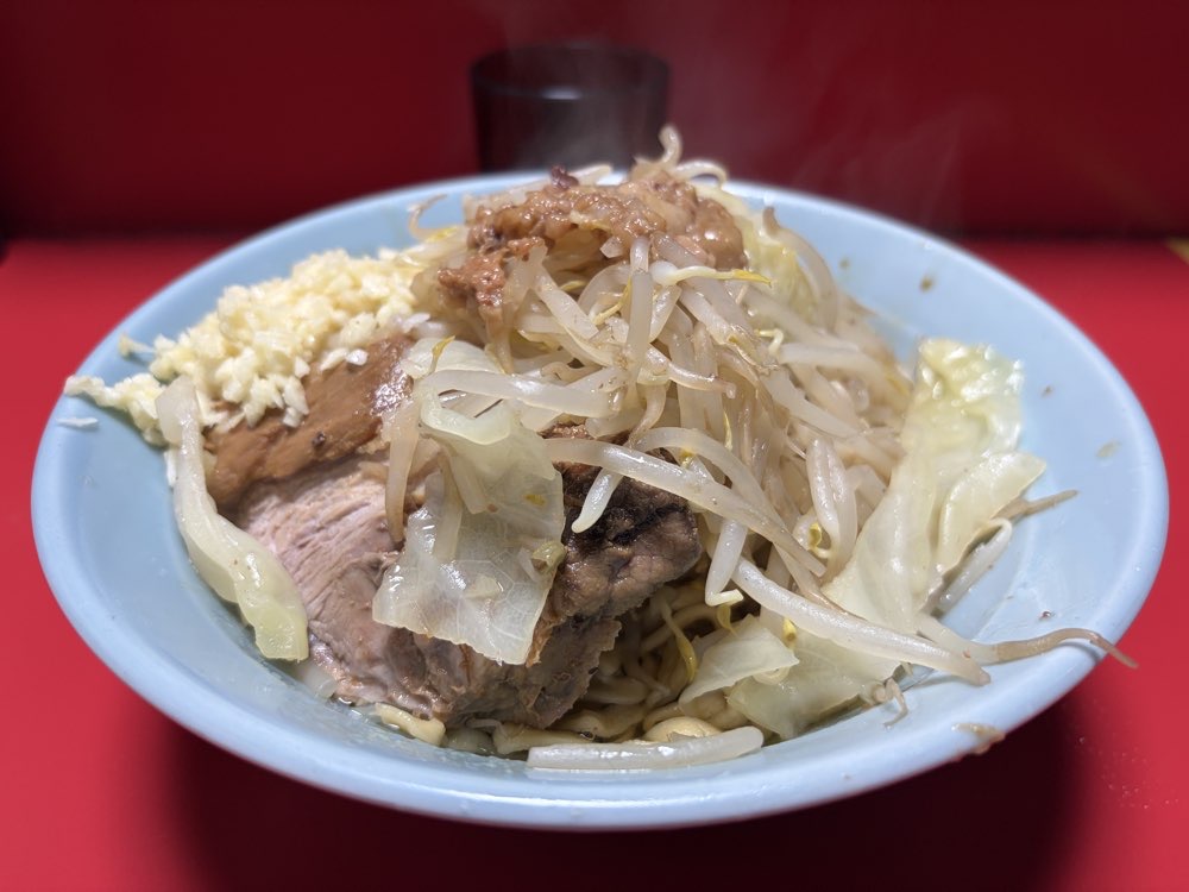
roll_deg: -0.8
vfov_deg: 53.1
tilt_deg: -35.4
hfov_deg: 67.3
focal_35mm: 26
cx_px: 594
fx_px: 893
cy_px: 446
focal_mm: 5.96
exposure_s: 1/50
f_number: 1.6
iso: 80
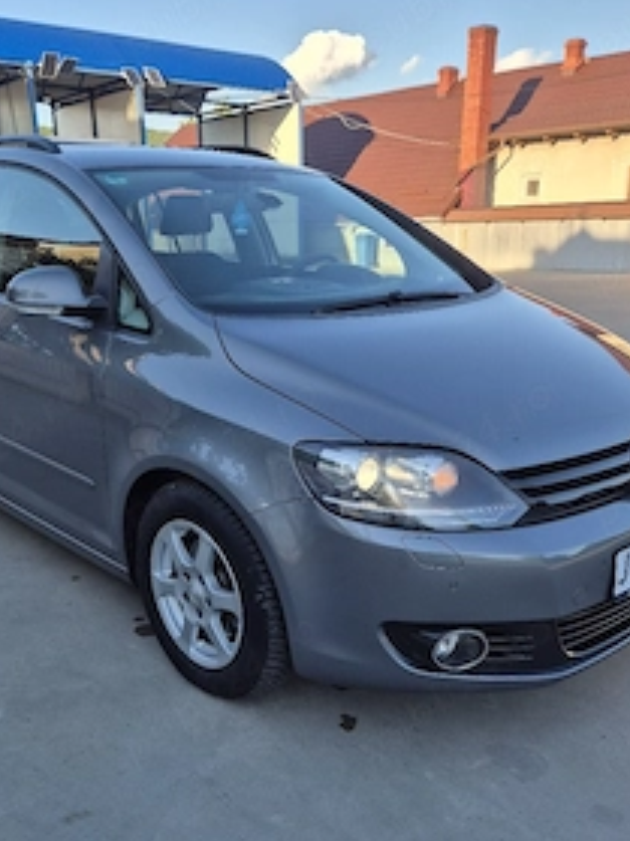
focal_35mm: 33
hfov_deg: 42.9
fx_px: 801
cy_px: 491
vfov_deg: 55.1
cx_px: 280
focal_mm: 5.4
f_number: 1.8
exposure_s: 1/769
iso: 25
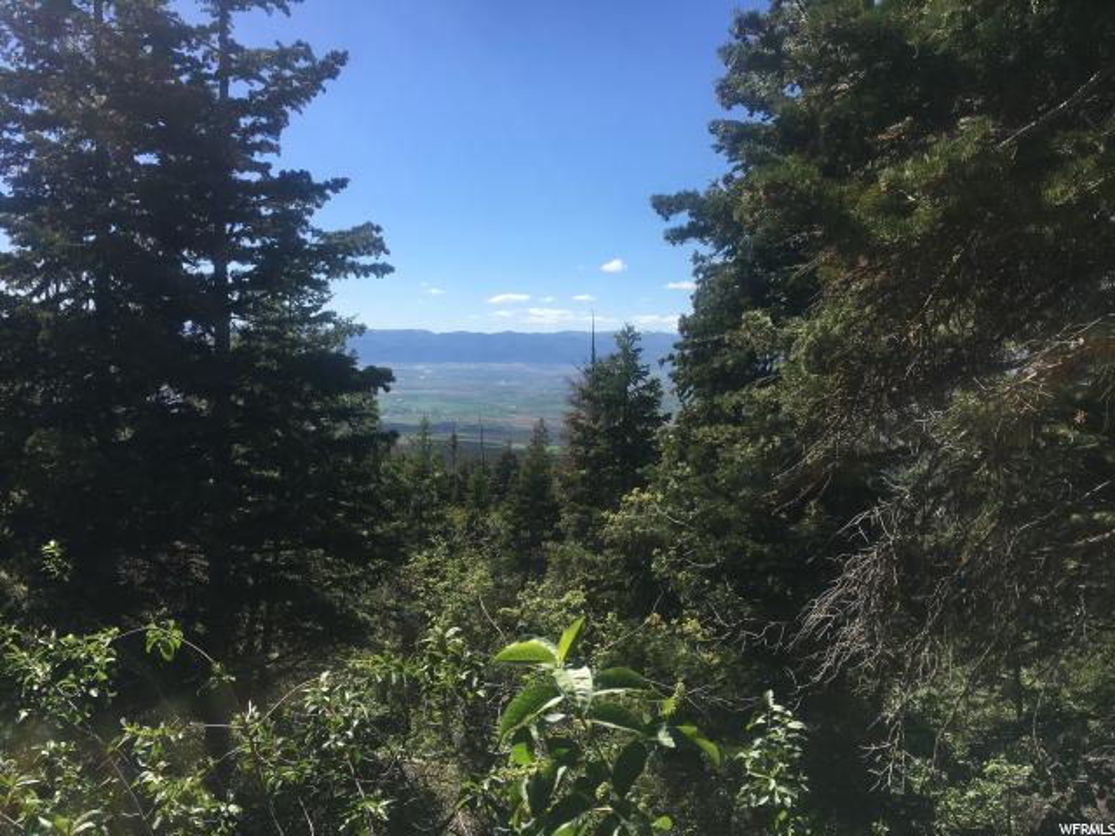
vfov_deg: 48.2
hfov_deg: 61.7
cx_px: 558
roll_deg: -2.9
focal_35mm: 29
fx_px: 934
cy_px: 418
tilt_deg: -6.4
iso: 25
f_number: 2.2
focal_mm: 4.15
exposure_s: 1/1832
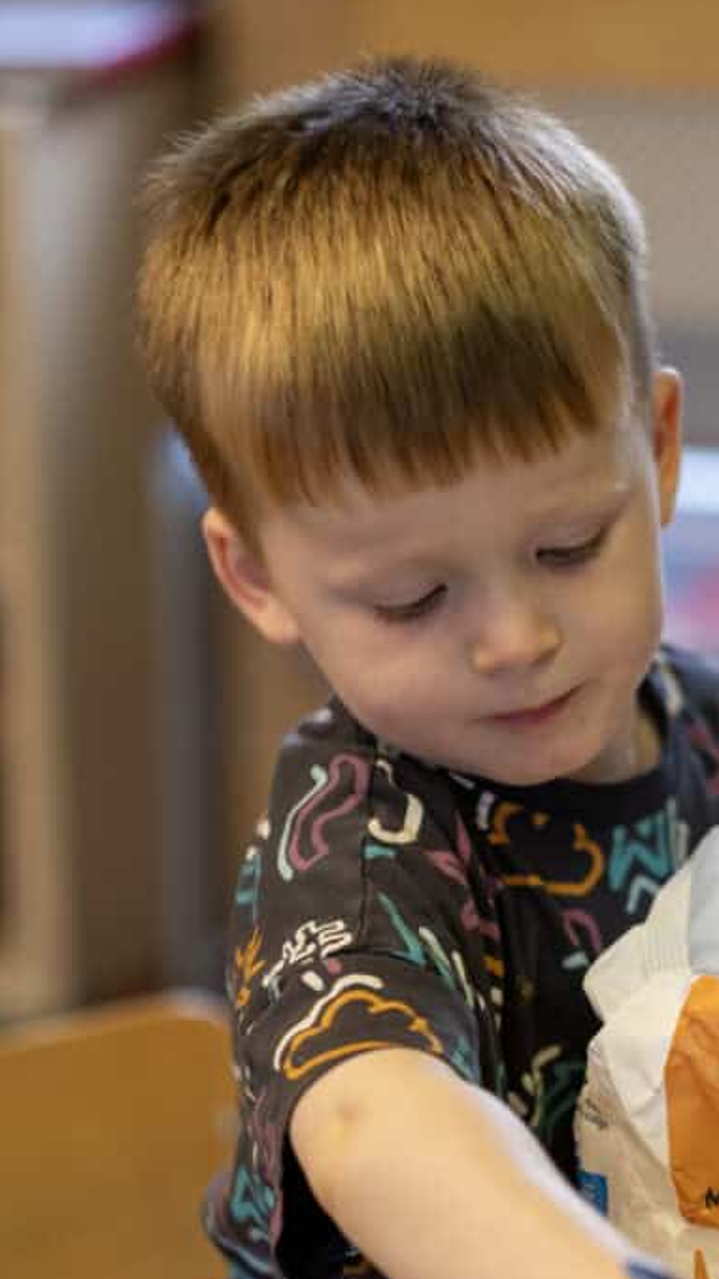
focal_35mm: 133
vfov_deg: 16.1
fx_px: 4511
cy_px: 855
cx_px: 641
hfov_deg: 9.1
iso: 320
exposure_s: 1/200
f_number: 1.6
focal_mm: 56
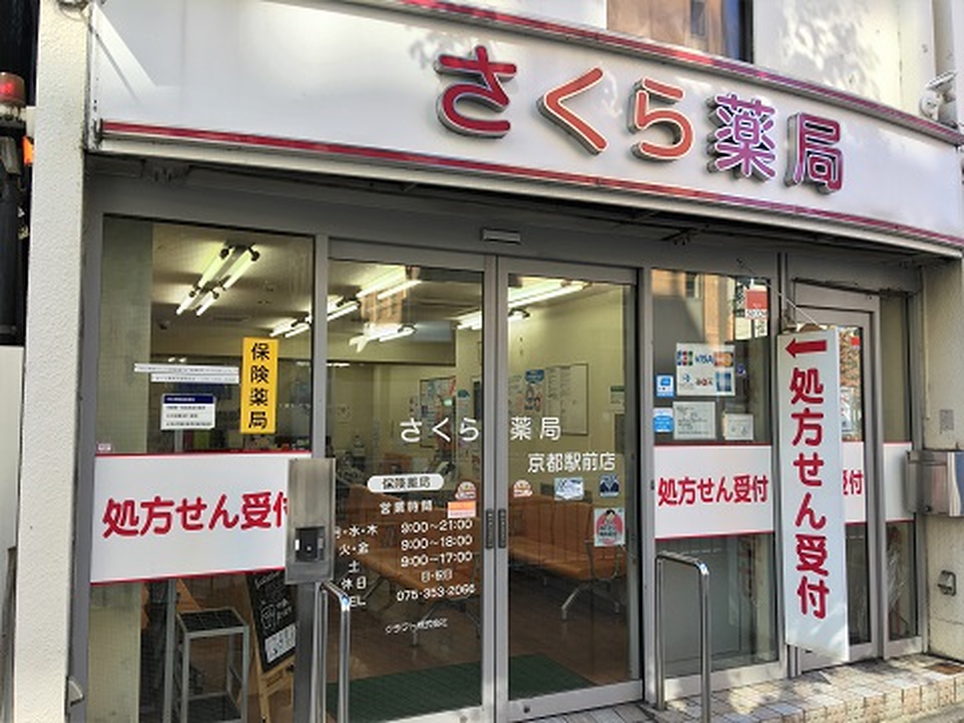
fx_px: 808
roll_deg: -0.6
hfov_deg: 61.7
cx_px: 482
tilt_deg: +4.0
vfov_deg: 48.2
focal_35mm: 29
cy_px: 362
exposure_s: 1/120
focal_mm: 4.15
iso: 25
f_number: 2.2
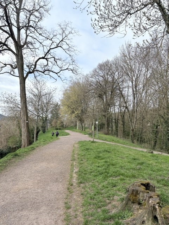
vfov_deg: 67.3
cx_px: 84
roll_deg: -2.1
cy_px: 112
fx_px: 169
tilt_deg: +6.5
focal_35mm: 26
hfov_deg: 53.1
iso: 50
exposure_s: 1/3125
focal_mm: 5.96
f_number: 1.6
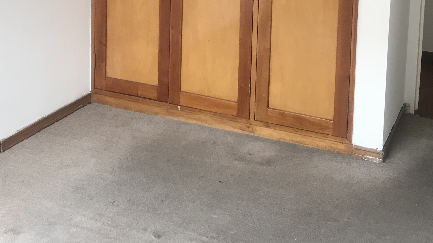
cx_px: 258
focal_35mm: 56
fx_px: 643
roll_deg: -1.3
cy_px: -51
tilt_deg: -6.3
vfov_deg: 20.1
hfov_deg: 37.1
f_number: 1.8
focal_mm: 3.99
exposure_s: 1/40
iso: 25
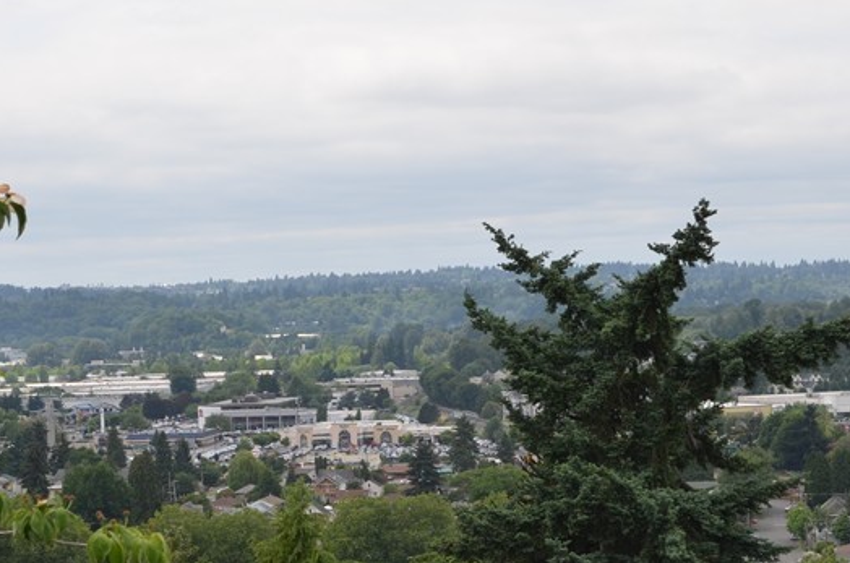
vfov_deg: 12.5
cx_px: 565
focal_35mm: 109
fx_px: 2569
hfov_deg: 18.7
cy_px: 424
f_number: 7.1
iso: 100
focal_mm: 35
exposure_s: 1/250
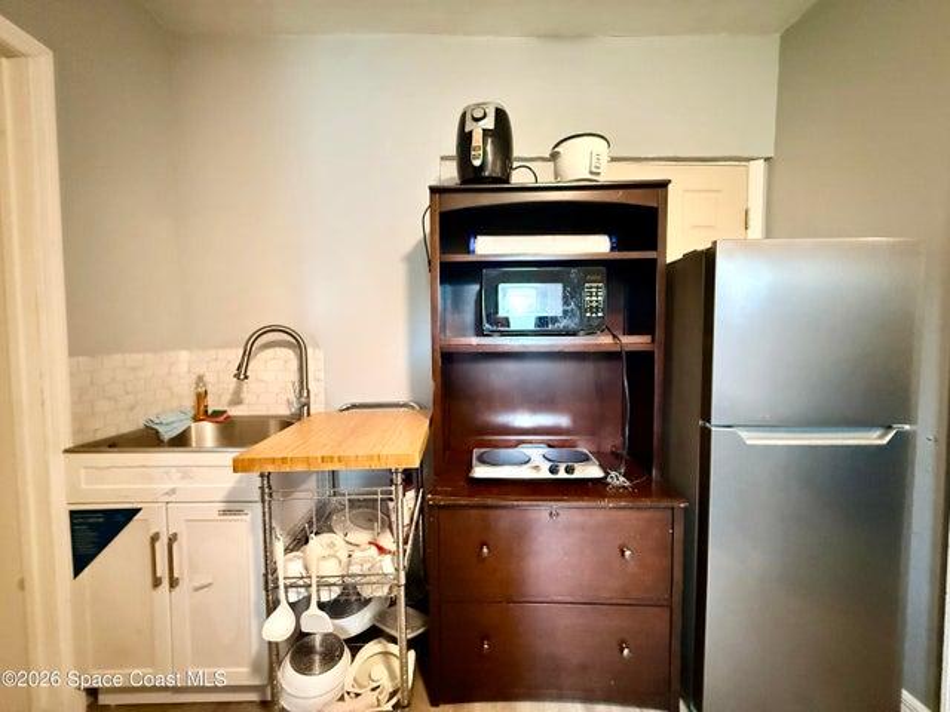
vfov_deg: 85.7
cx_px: 475
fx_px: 384
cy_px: 356
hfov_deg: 102.1
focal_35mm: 14
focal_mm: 2.22
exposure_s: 1/40
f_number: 2.2
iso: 1600
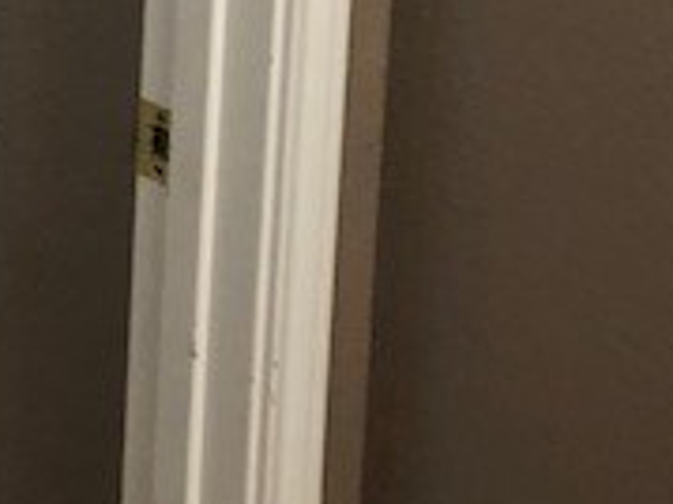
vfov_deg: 13.8
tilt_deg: -11.8
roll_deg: +0.6
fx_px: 1943
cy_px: -282
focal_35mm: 100
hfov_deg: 17.0
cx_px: -444
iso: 50
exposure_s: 1/15
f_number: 1.8
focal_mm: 3.99
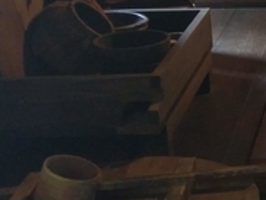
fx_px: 877
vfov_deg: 13.0
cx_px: 437
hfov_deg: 15.5
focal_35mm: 114
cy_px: 91
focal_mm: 4.58
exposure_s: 1/24
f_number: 1.8
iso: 320
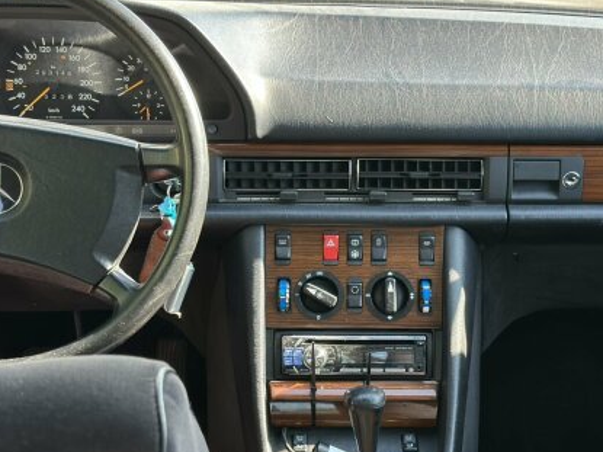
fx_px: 1289
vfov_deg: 19.9
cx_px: 362
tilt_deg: -19.7
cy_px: 265
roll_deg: -5.0
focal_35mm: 74
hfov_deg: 26.3
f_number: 1.78
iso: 80
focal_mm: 6.86
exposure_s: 1/272
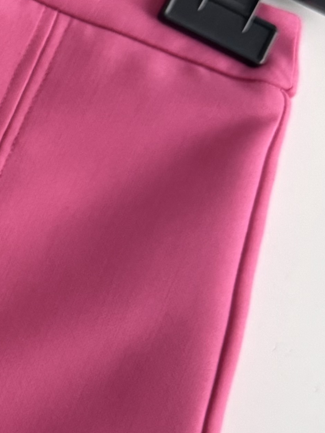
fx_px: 1377
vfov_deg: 17.9
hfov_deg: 12.2
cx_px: -279
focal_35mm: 110
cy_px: 229
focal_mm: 6.76
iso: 800
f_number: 1.78
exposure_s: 1/60
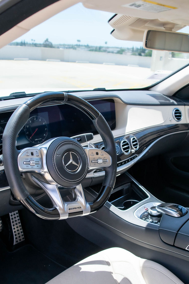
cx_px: 106
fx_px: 283
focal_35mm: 36
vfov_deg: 52.6
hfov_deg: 36.8
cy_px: 176
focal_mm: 18
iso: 400
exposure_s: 1/1250
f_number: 4.5
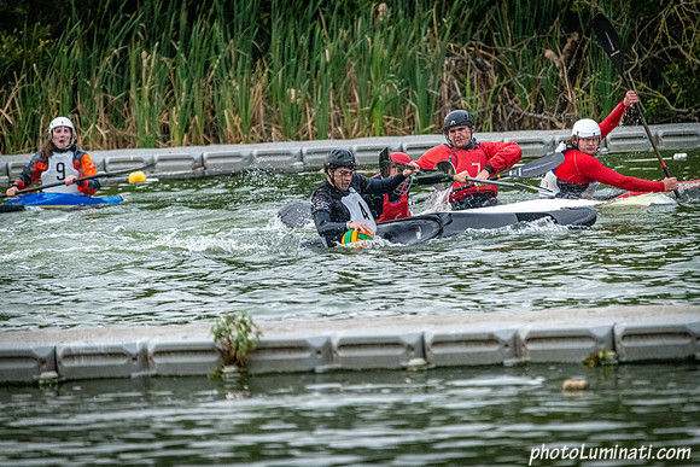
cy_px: 234
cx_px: 349
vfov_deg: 3.4
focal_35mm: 401
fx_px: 7805
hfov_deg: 5.1
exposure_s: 1/2000
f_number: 5.6
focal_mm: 400
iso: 5000
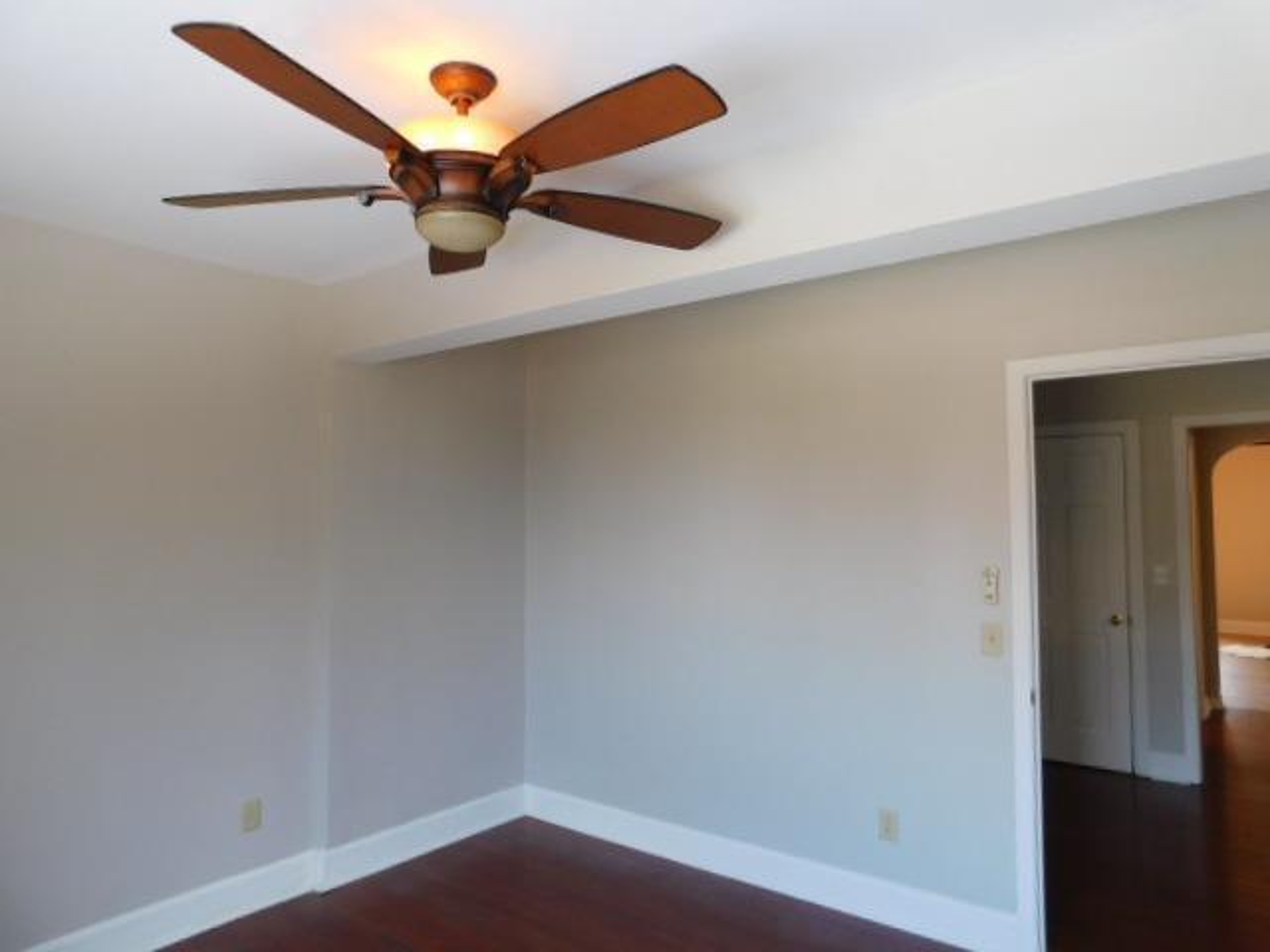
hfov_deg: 73.9
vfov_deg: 58.9
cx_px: 635
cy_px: 476
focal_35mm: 23
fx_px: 844
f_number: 3
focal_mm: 4
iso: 140
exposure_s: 1/30
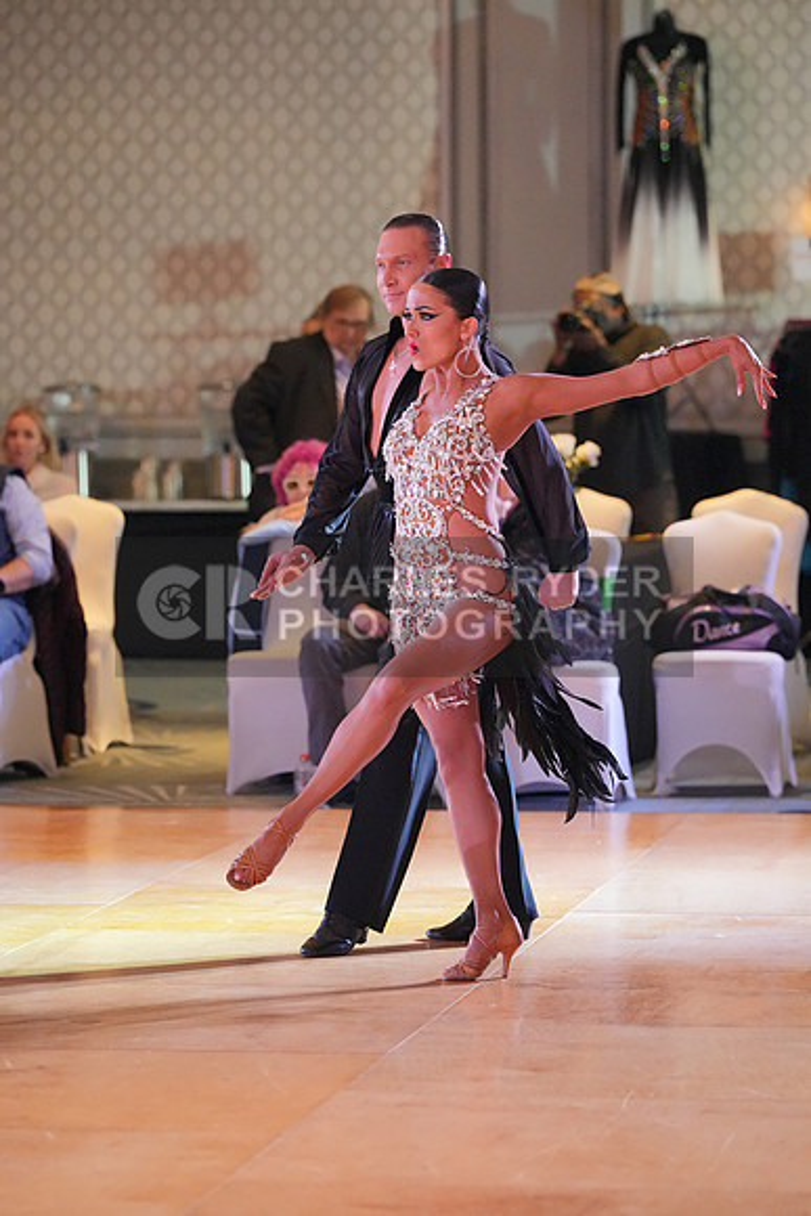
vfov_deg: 12.0
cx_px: 406
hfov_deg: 8.0
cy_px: 608
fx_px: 5774
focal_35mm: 171
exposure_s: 1/400
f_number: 4
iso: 8000
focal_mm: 171
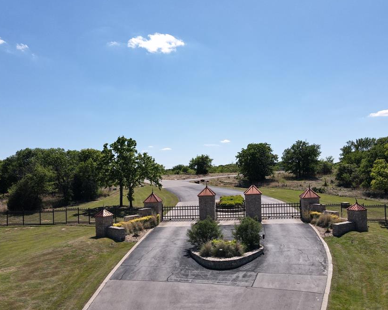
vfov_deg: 49.9
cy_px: 167
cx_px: 204
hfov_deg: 60.4
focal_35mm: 29
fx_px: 333
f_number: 2.8
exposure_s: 1/1000
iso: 100
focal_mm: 4.5
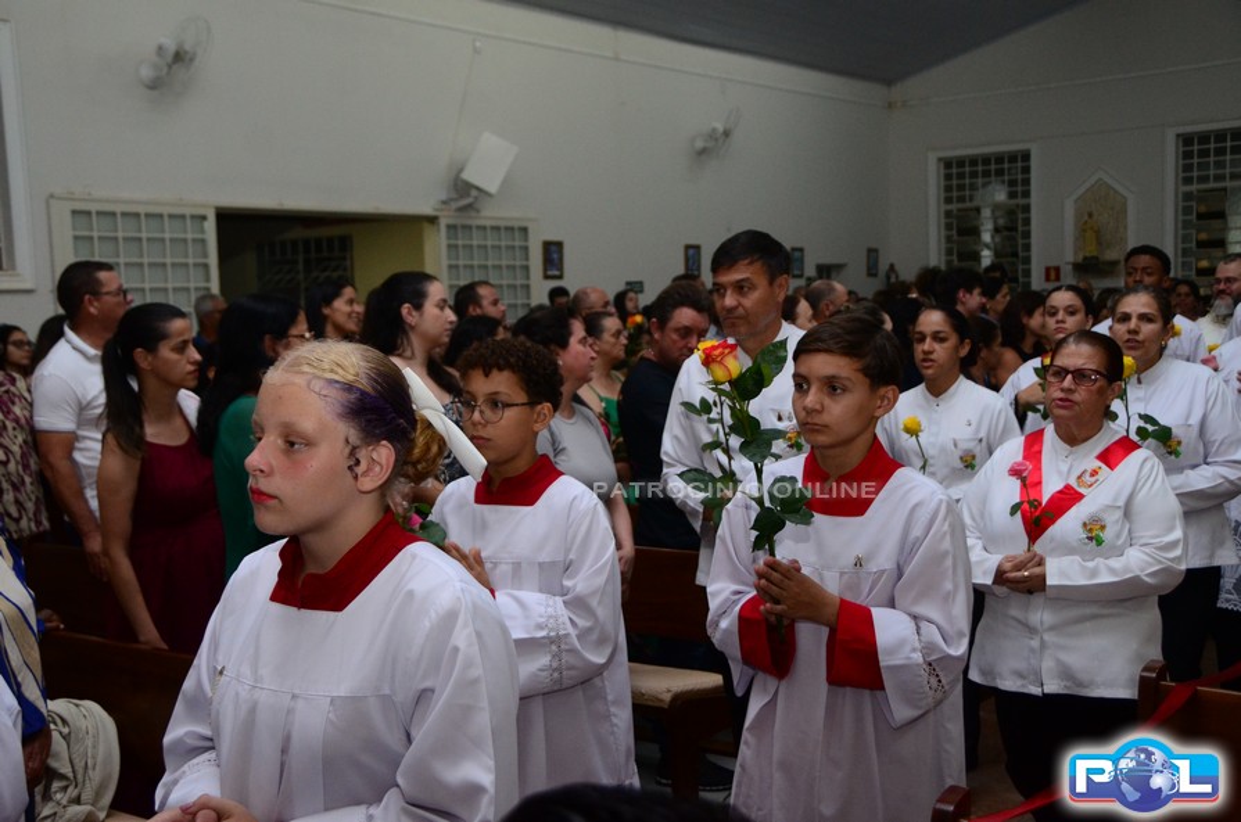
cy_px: 411
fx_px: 1393
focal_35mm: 40
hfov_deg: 48.0
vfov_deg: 32.9
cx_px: 620
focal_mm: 27
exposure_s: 1/200
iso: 1600
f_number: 5
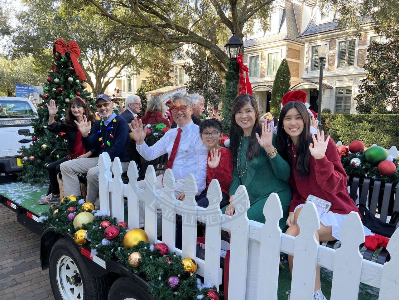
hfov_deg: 67.3
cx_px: 200
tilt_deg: -7.8
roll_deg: -0.2
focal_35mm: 26
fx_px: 300
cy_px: 150
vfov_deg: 53.1
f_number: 1.5
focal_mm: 5.7
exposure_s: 1/160
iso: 40
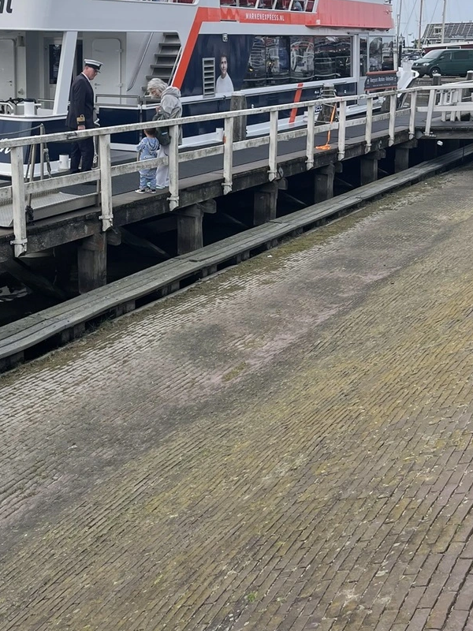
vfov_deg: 42.7
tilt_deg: -8.7
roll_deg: -0.7
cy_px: 169
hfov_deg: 32.5
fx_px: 783
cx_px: 84
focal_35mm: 43
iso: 32
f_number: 1.6
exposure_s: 1/2387
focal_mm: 5.1
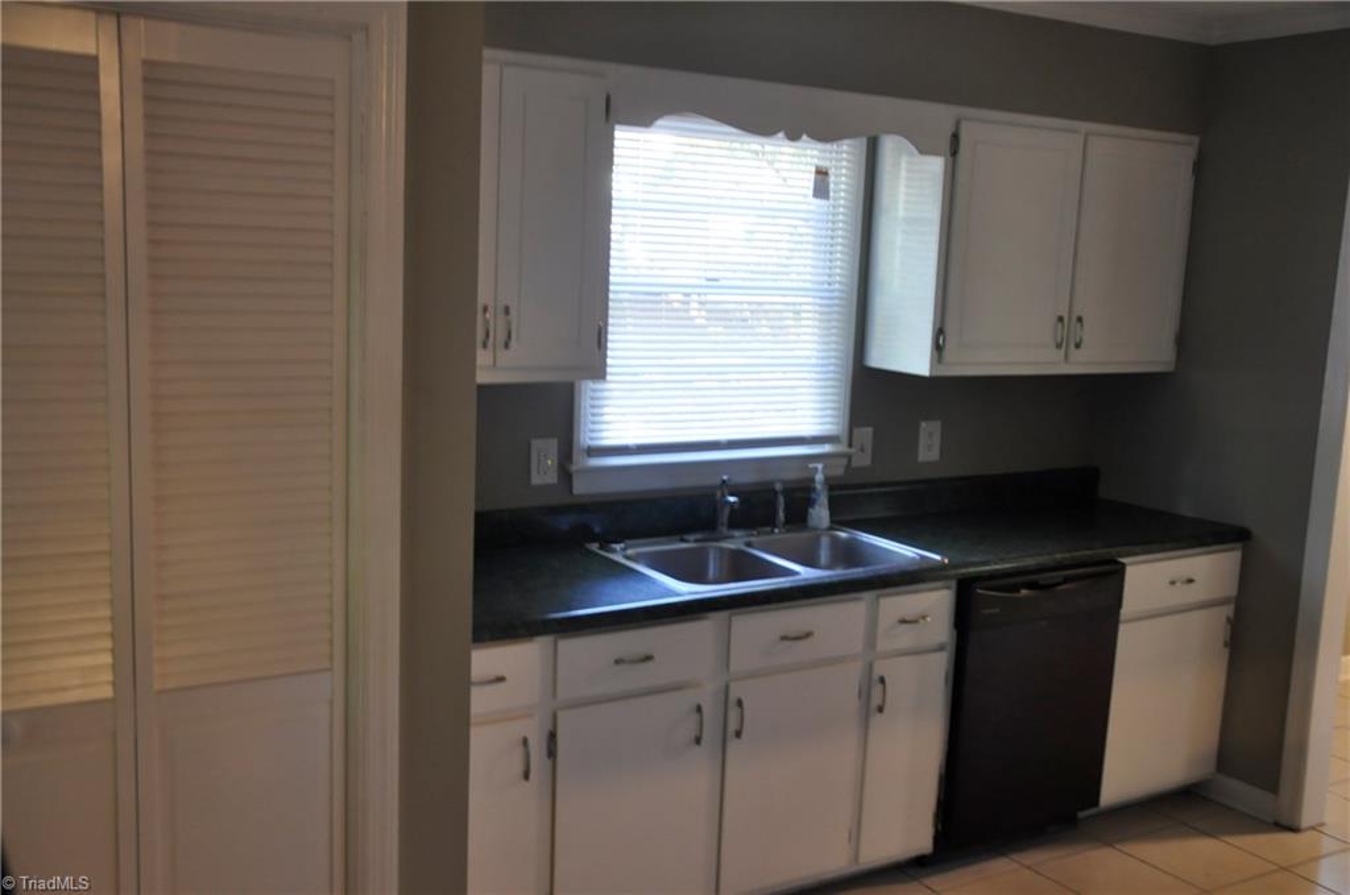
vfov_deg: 36.7
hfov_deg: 53.2
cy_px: 448
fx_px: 1348
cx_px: 675
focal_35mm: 36
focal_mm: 24
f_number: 3.8
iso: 800
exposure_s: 1/20
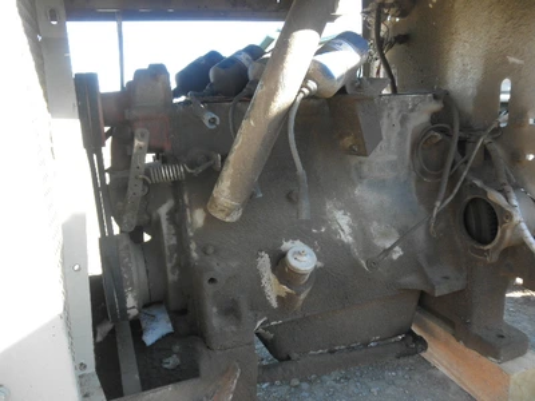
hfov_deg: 63.4
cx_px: 268
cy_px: 200
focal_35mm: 28
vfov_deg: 49.7
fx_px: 433
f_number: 3
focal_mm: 5
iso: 64
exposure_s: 1/60
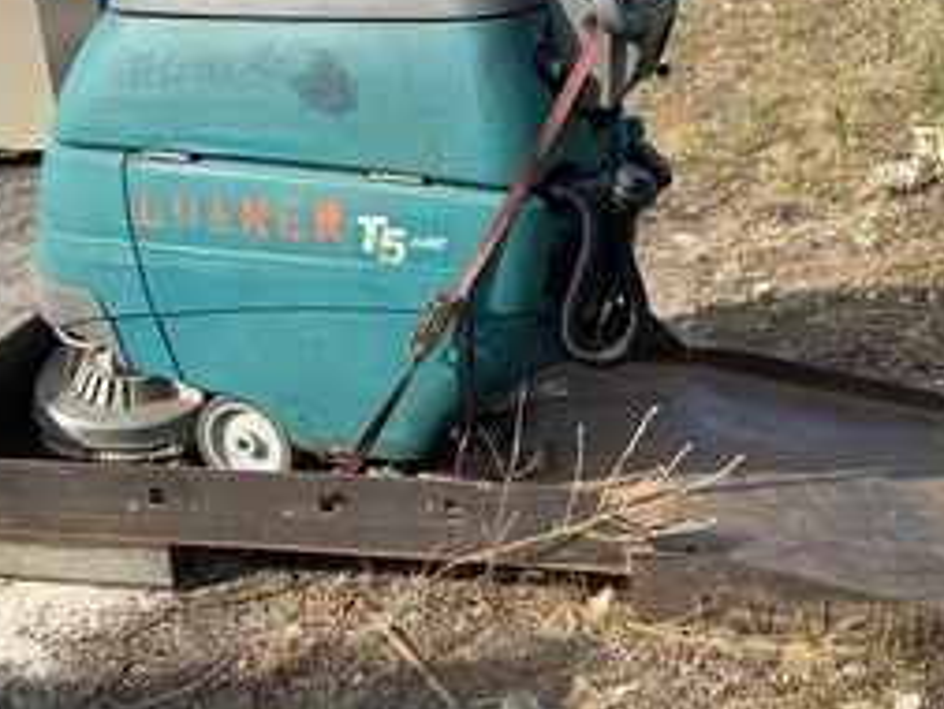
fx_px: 1337
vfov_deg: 29.6
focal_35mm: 49
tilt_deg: -16.7
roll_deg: +0.9
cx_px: 448
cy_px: 265
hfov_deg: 38.9
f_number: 2.4
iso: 25
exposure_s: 1/509
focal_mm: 3.3
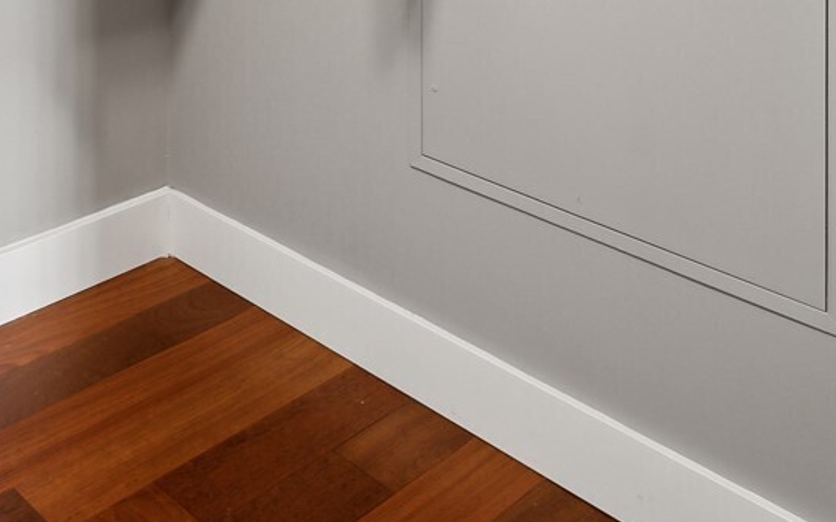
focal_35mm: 45
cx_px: 4
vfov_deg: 22.1
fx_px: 1025
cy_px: -318
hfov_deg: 39.3
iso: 200
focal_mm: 14
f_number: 8
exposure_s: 1/10
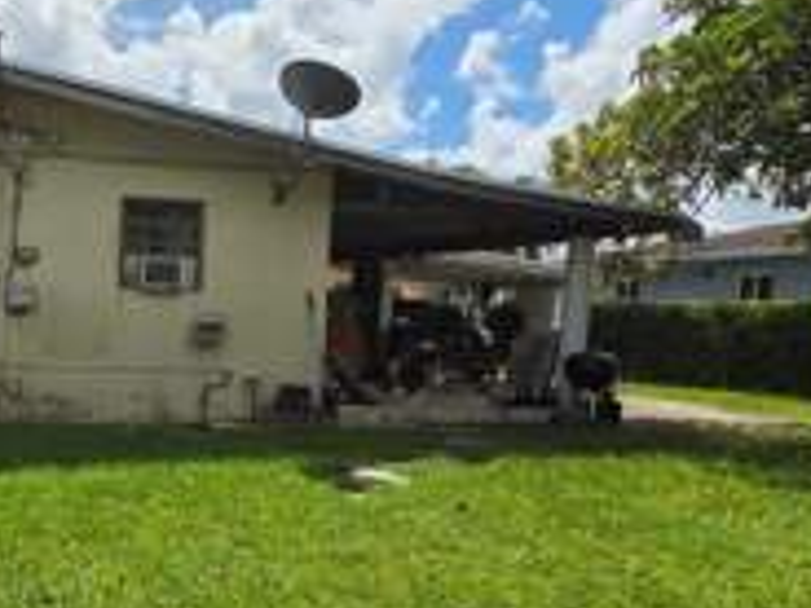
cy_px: 370
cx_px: 93
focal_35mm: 34
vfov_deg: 41.6
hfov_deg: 48.7
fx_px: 797
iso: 50
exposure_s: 1/3829
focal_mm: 2.2
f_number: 2.2
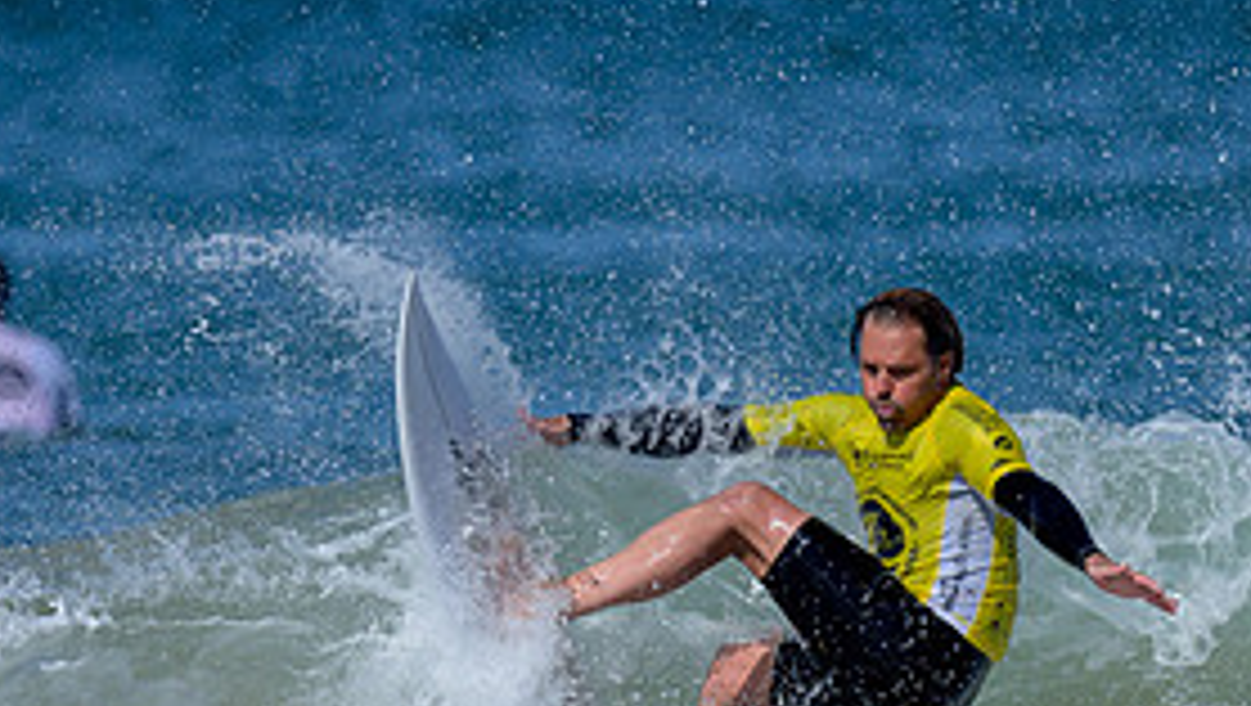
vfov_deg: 0.5
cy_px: 675
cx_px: 653
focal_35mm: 2400
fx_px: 79688
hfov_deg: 0.9
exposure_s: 1/2000
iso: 200
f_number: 6.3
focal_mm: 800
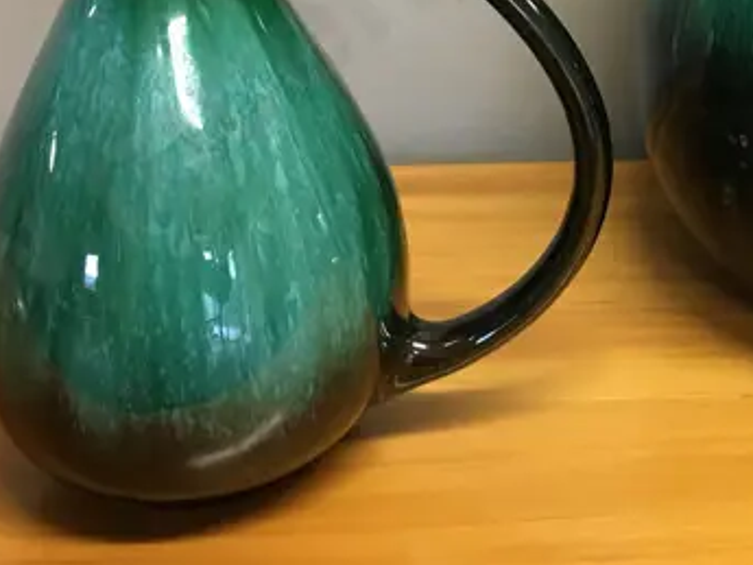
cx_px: 657
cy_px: -218
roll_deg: +0.6
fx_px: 1871
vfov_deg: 16.1
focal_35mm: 86
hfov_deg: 22.3
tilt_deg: -13.2
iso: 50
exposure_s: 1/17
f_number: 2.2
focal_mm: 4.15
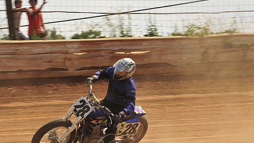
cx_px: 104
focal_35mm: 203
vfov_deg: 6.0
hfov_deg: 10.6
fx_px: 1367
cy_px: 103
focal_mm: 145
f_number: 10
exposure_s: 1/400
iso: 200
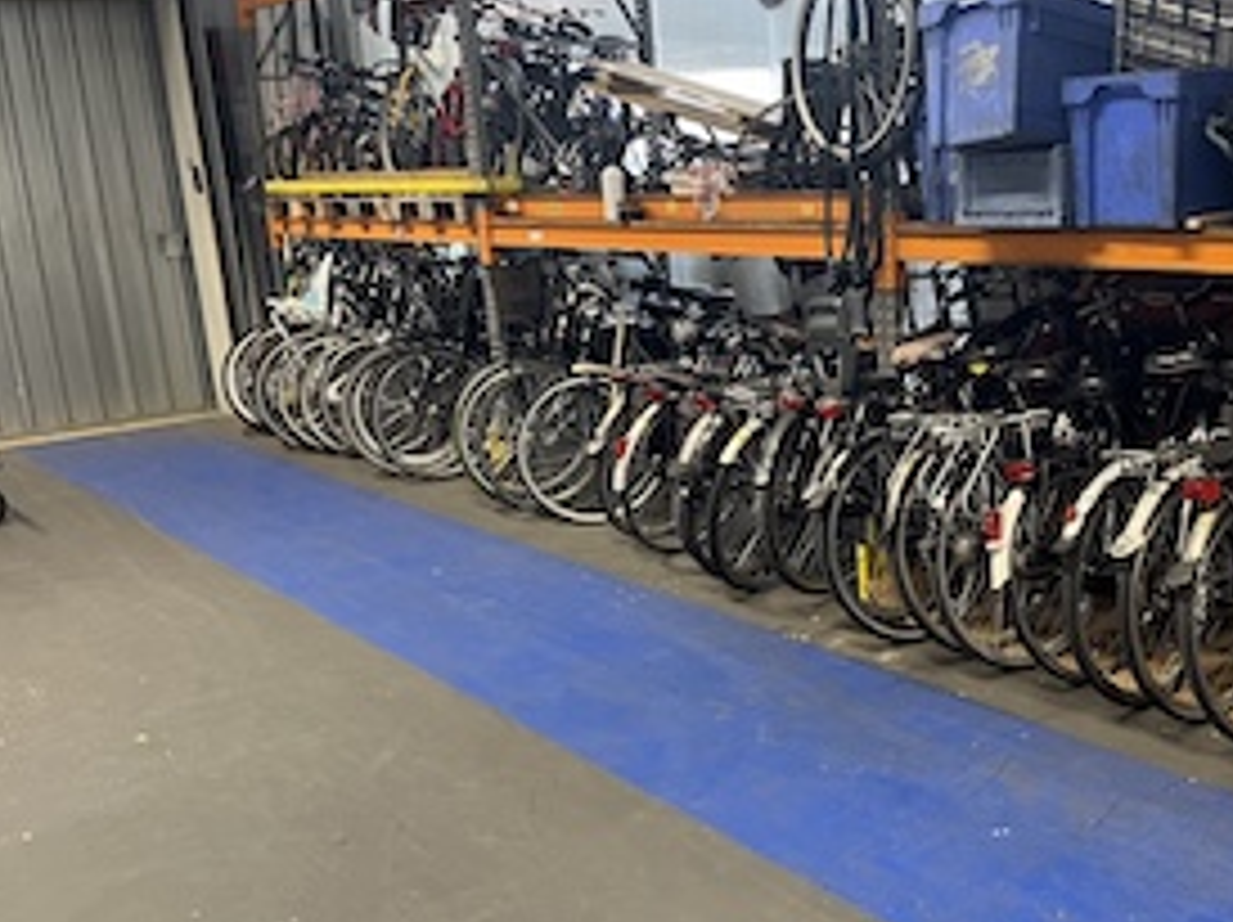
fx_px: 1352
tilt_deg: -15.7
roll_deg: +2.2
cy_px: 517
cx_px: 824
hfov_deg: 48.2
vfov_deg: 37.6
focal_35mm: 38
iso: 200
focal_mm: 5.1
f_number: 1.6
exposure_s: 1/50
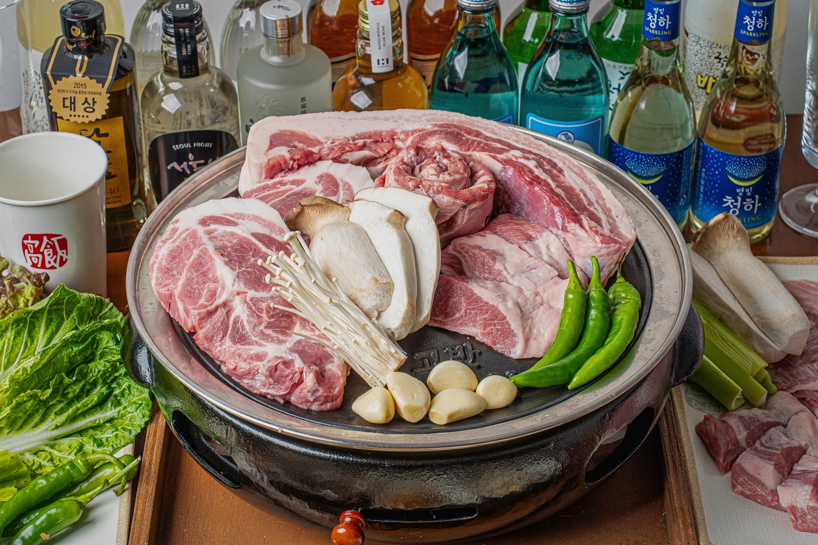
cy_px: 272
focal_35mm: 75
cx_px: 409
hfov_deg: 27.0
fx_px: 1704
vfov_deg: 18.2
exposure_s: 1/125
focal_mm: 75
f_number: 11
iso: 100
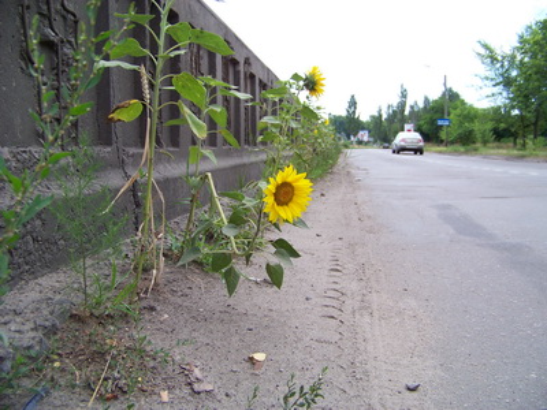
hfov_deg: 51.4
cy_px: 205
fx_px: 569
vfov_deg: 39.7
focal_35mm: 36
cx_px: 274
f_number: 2.8
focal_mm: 5.85
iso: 64
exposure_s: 1/400
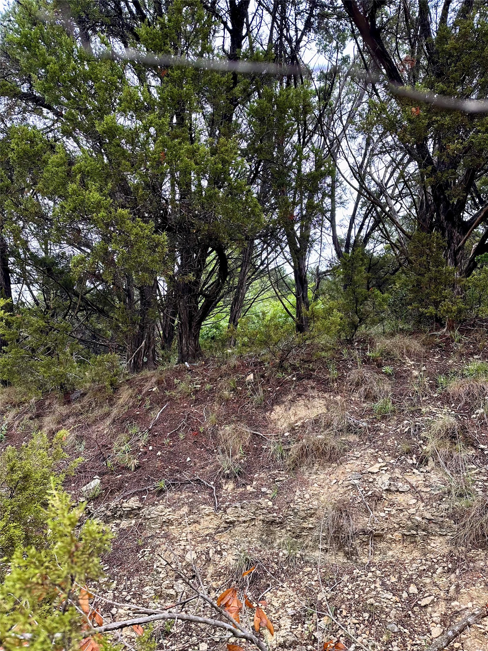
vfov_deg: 71.6
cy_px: 326
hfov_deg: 56.8
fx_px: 451
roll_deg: -2.8
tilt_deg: +20.2
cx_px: 244
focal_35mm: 24
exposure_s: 1/555
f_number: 1.78
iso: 80
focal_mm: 6.86
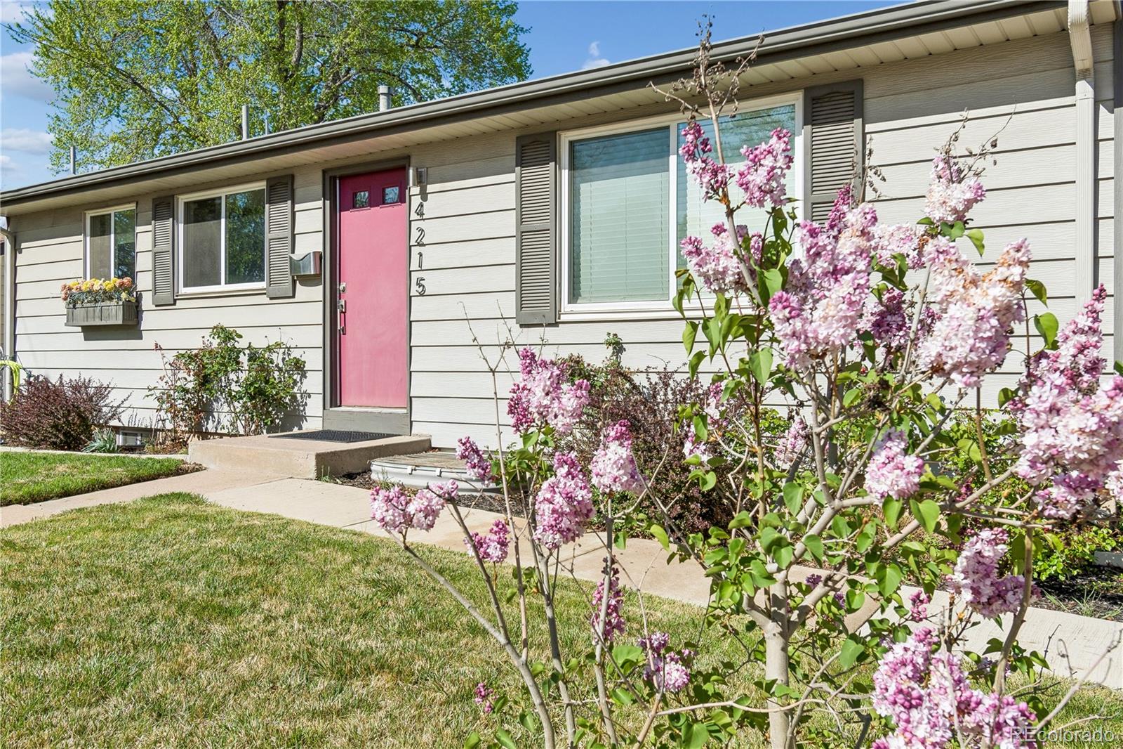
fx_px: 936
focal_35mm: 30
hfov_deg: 61.9
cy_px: 374
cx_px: 562
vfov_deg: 43.6
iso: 100
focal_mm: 20
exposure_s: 1/400
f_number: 9
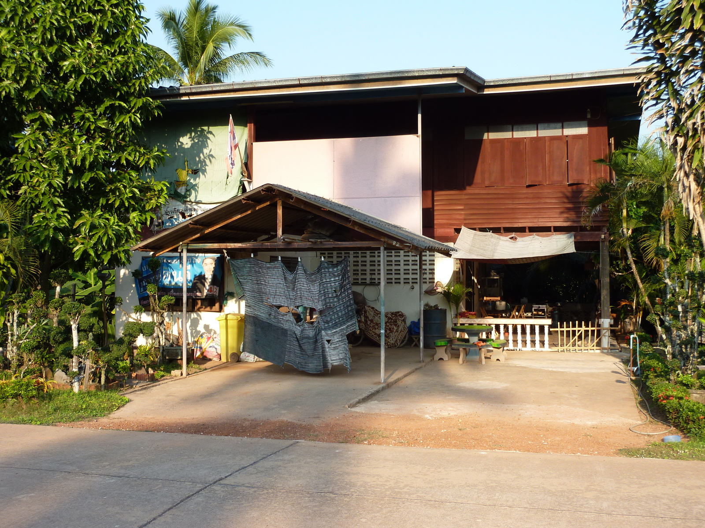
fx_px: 815
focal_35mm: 40
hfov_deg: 46.8
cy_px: 264
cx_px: 352
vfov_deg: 36.0
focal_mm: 6.5
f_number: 4
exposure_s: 1/200
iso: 80
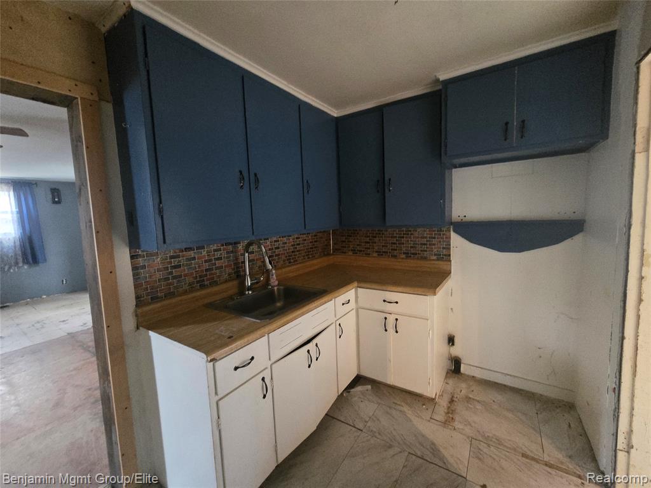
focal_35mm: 13
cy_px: 244
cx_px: 326
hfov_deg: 106.2
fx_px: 244
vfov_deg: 89.9
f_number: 2.2
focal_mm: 2.2
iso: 1250
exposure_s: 1/30
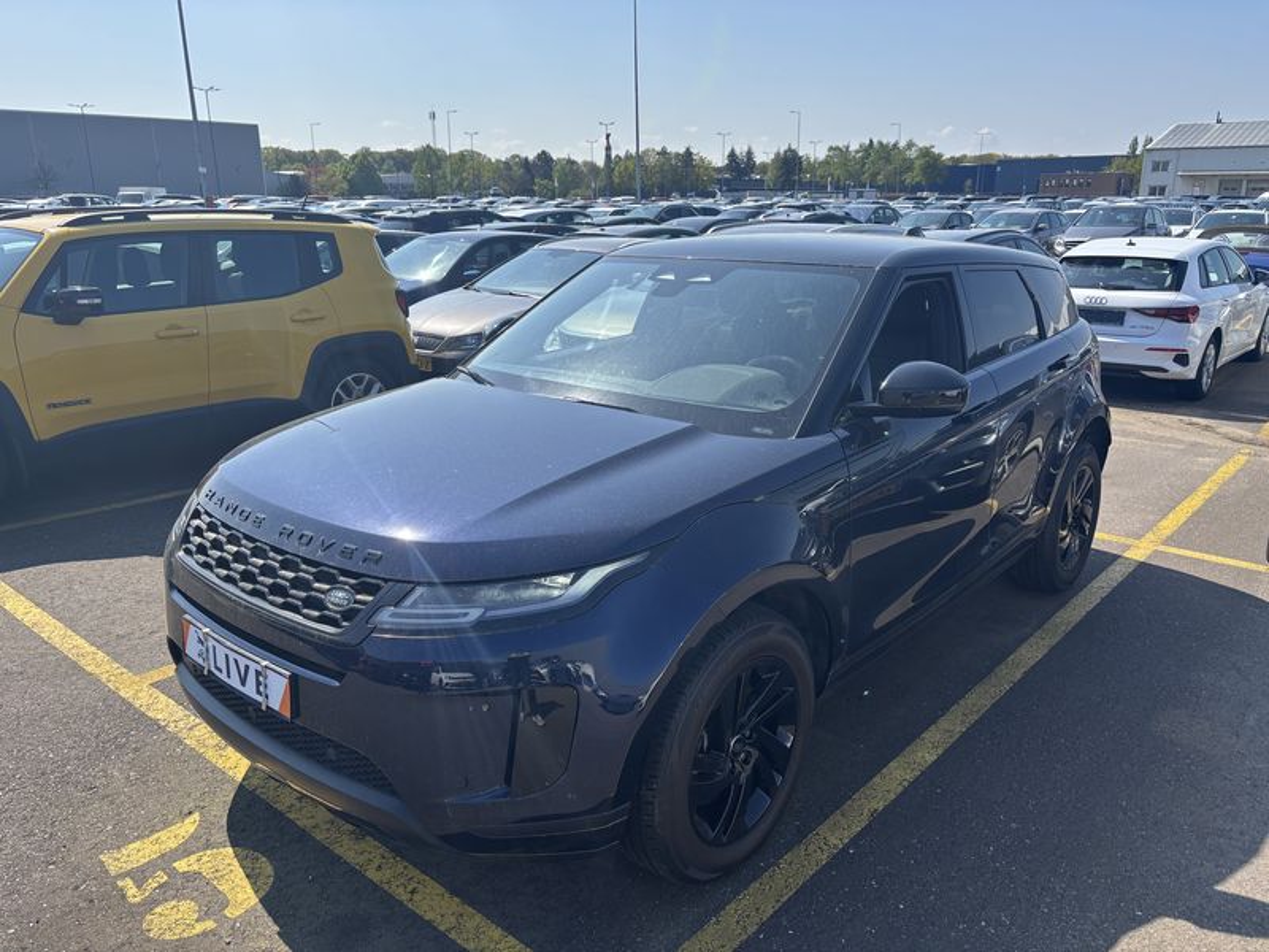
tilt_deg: -16.0
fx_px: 953
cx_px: 634
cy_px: 476
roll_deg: +0.3
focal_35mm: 26
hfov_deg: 67.3
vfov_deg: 53.1
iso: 50
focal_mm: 5.96
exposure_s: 1/2398
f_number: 1.6
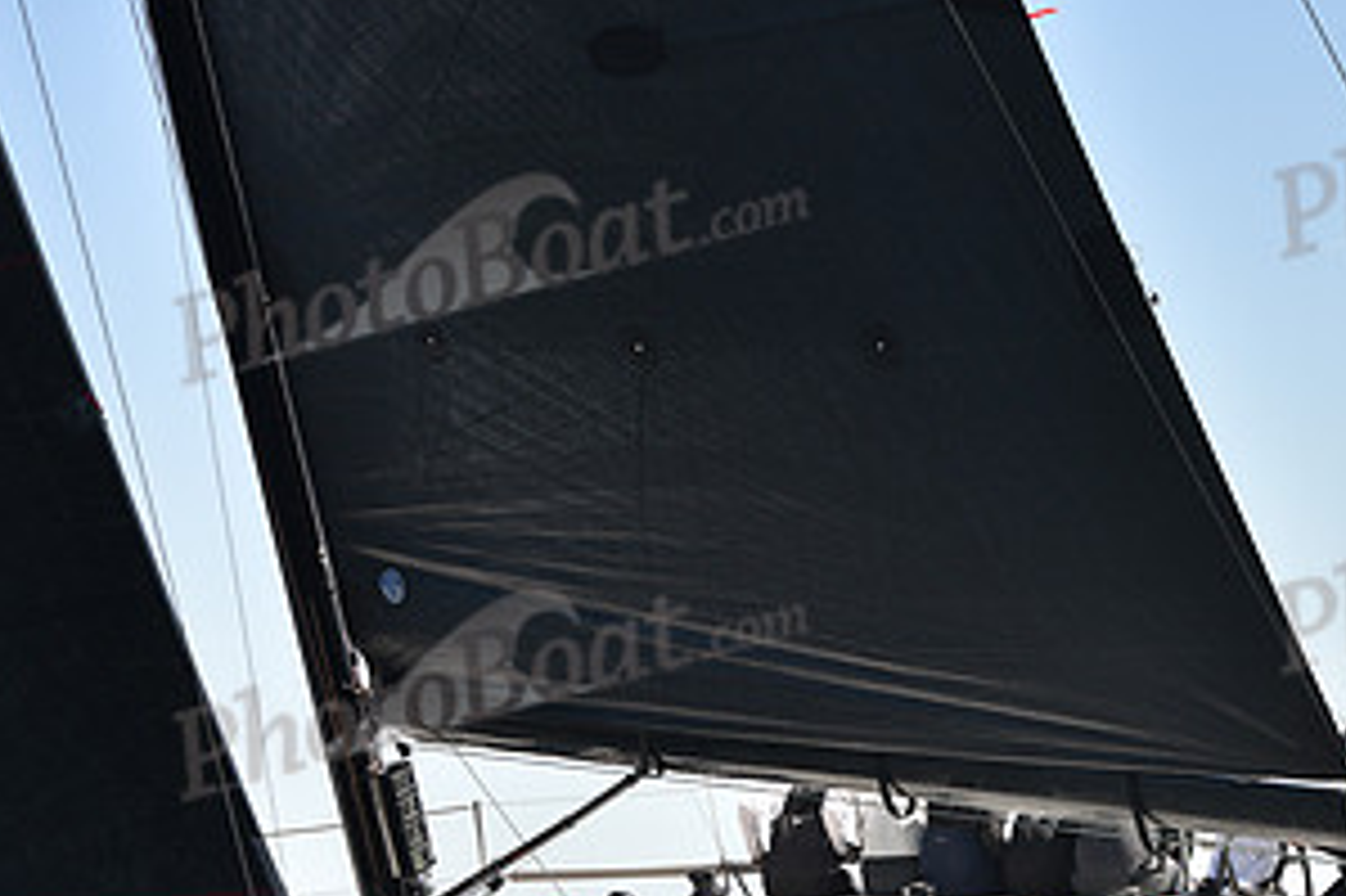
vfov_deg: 10.0
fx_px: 5082
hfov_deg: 15.0
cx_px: 1044
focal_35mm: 136
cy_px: 853
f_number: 4
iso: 250
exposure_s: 1/800
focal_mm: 70
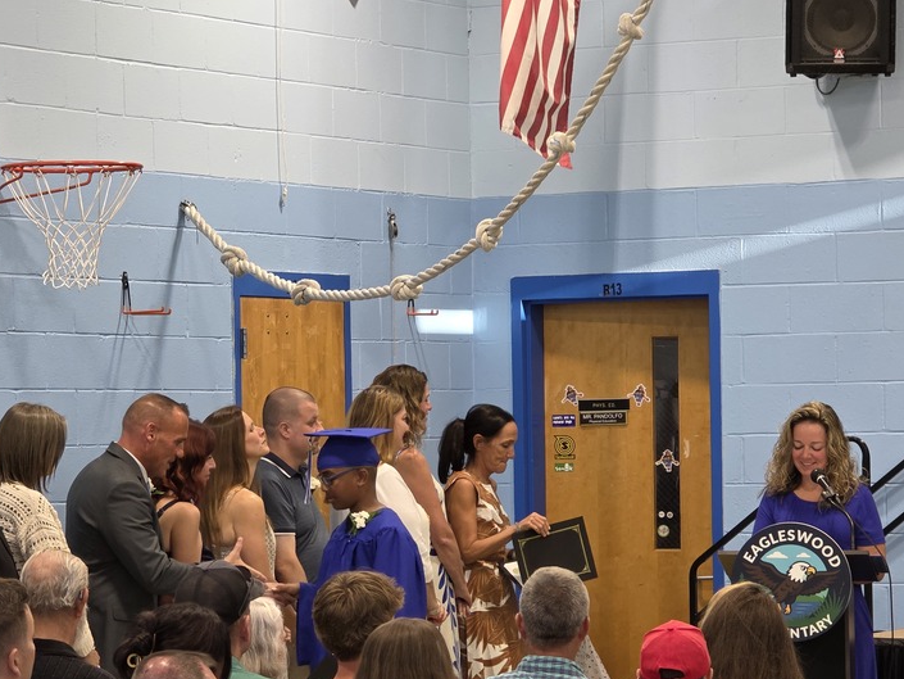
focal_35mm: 167
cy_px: 389
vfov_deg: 8.9
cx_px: 332
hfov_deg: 11.8
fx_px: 4362
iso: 400
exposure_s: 1/120
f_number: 3.4
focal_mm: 18.6
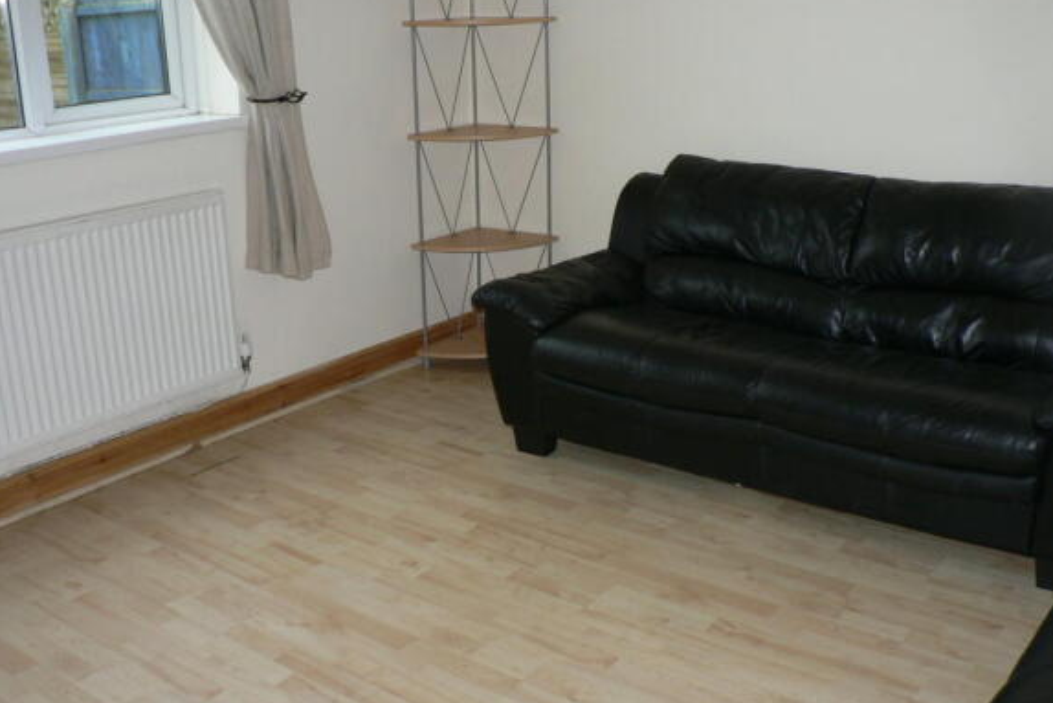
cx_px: 529
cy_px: 346
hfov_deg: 50.7
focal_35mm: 38
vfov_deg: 35.1
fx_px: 1112
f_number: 2.8
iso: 150
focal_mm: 6
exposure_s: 1/60
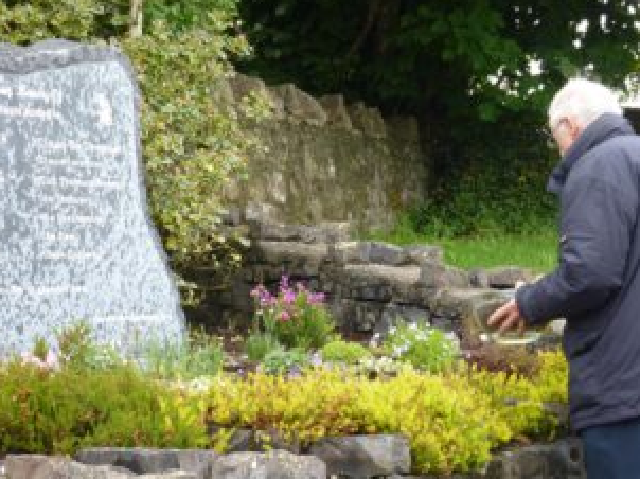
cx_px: 373
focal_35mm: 129
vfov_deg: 11.5
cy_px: 250
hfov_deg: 15.3
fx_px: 2383
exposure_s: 1/50
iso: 100
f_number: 4.3
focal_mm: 17
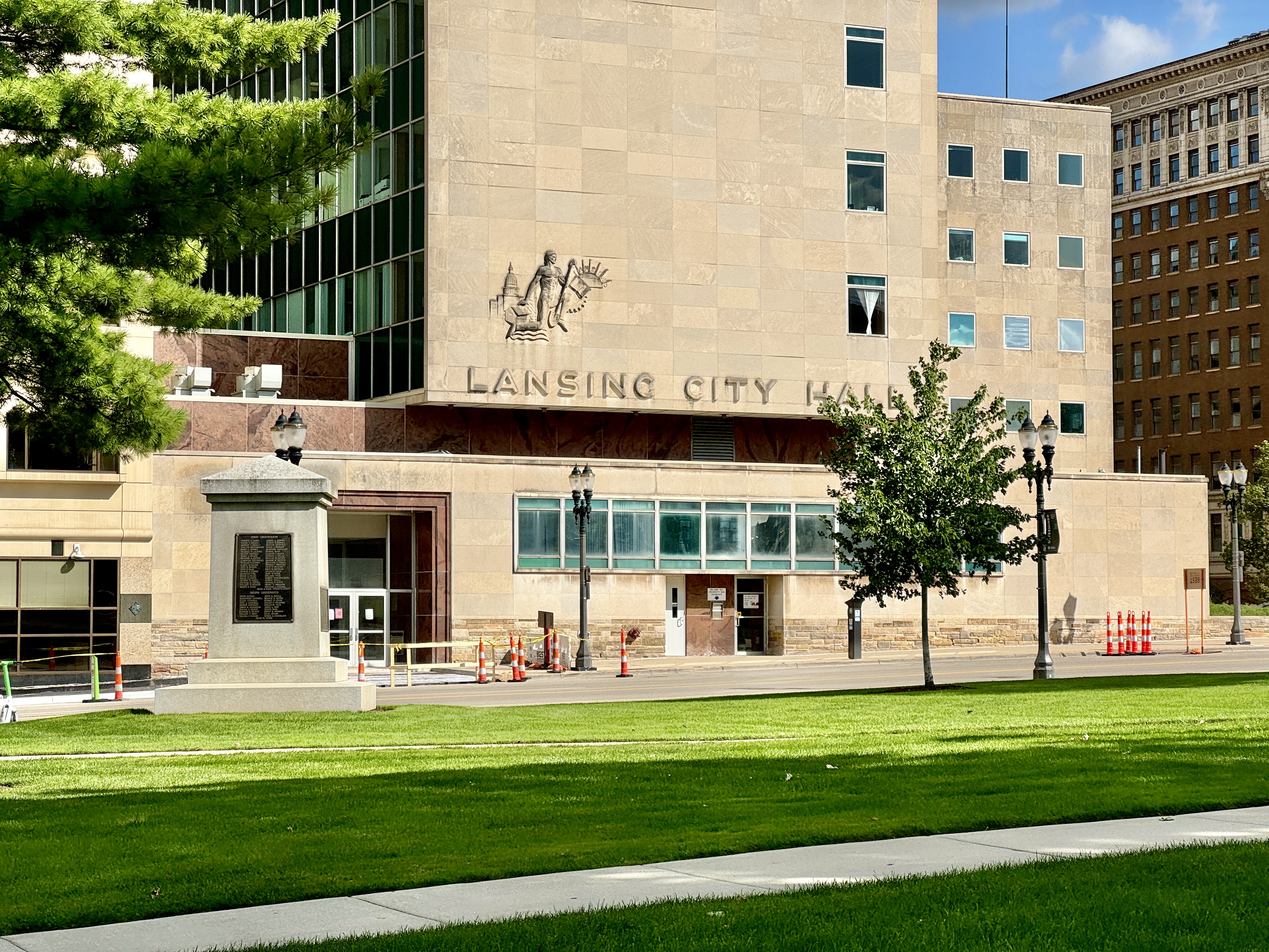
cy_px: 476
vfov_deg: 19.1
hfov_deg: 25.3
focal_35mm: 77
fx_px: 2823
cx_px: 634
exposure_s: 1/1206
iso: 25
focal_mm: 9
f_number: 2.8
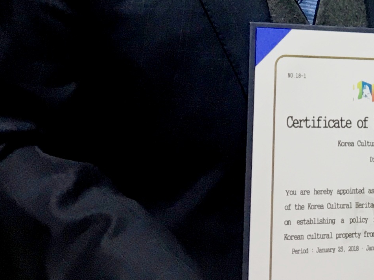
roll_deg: +0.5
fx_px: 1329
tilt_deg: +1.2
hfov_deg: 15.2
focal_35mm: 123
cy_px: -252
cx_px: 505
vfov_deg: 11.1
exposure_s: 1/30
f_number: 2.2
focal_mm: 4.15
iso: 40
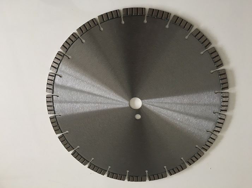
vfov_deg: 48.2
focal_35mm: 29
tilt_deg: -73.7
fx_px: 211
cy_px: 94
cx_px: 126
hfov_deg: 61.7
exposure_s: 1/33
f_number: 2.2
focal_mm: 4.15
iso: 80
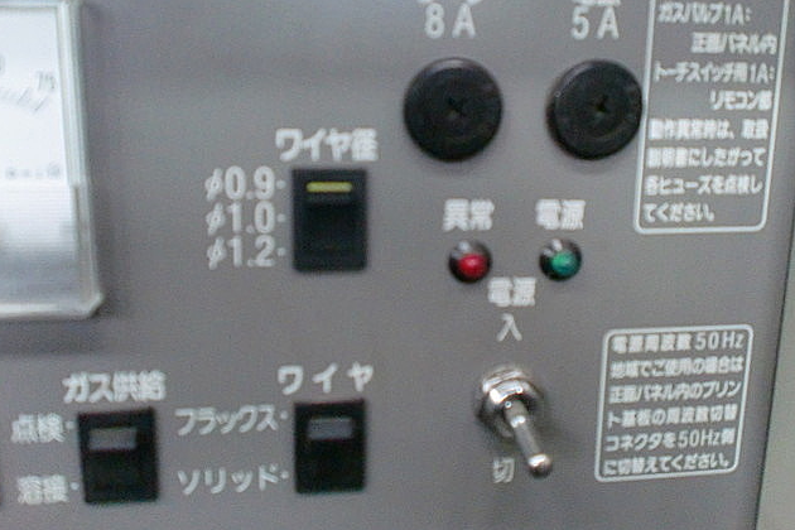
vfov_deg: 35.9
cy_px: 240
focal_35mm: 37
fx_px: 817
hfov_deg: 51.9
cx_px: 392
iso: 800
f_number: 3.1
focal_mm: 6.3
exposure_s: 1/60
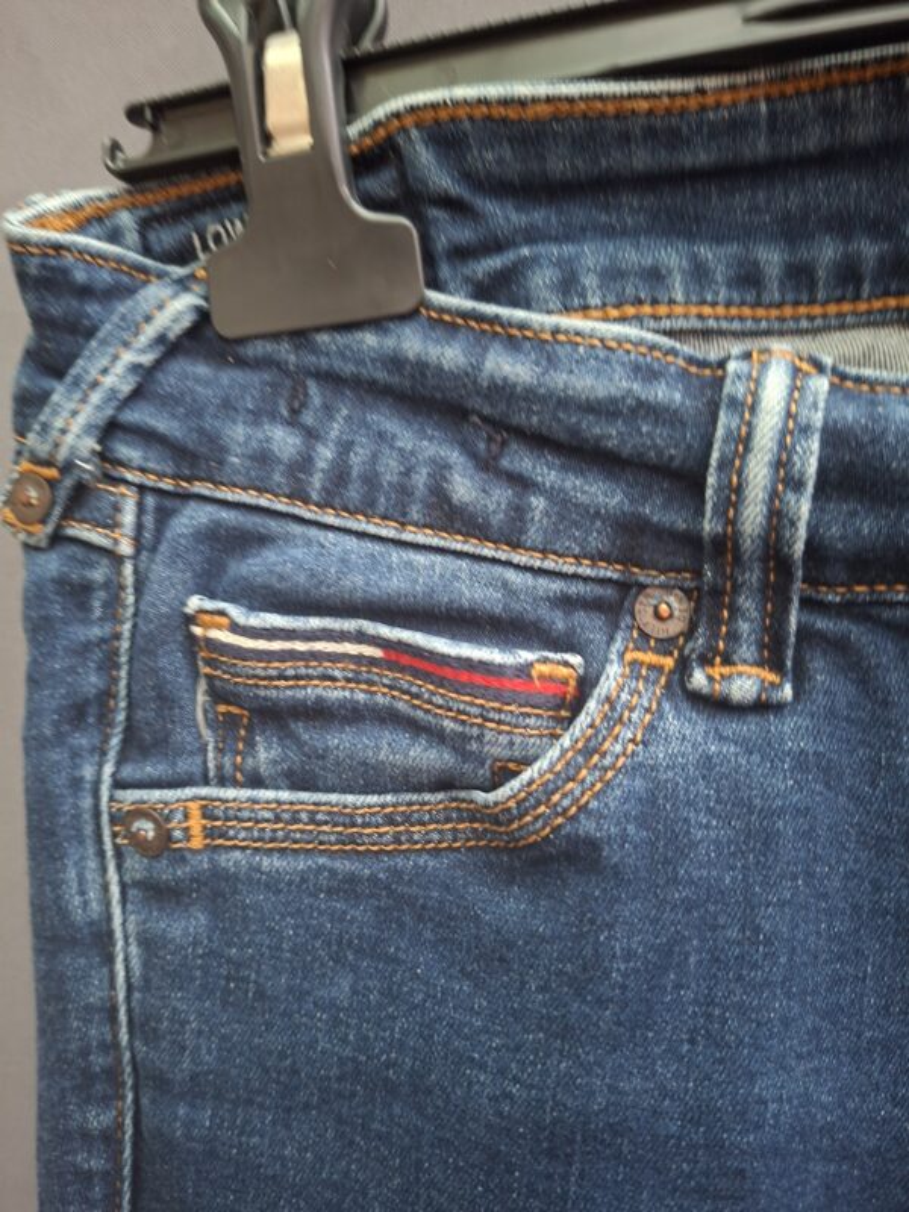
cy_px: 606
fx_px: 805
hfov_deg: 58.9
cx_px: 454
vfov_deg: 73.9
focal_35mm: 23
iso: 400
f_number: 1.8
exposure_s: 1/30
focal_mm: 5.54
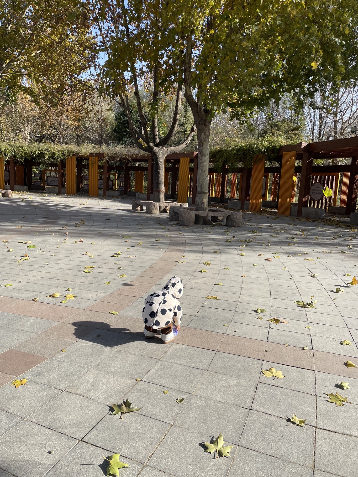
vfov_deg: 67.3
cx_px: 179
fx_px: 359
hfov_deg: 53.1
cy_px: 238
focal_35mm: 26
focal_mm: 4.2
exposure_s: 1/2564
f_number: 1.6
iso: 50
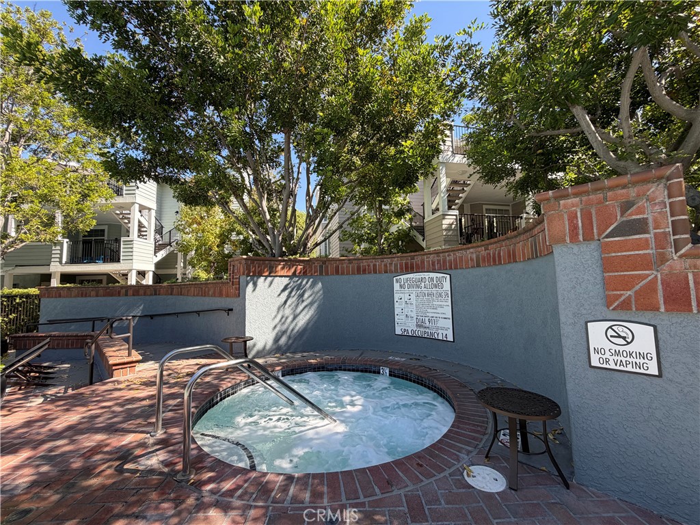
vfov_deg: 85.7
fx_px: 283
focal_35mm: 14
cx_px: 350
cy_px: 262
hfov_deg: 102.1
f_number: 2.2
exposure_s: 1/451
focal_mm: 2.22
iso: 64
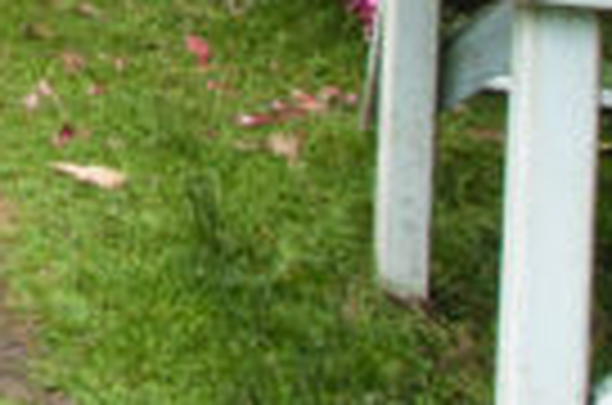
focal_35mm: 115
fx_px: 1950
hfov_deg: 14.2
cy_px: -583
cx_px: -693
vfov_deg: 10.2
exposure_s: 1/60
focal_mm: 10
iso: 200
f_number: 6.3
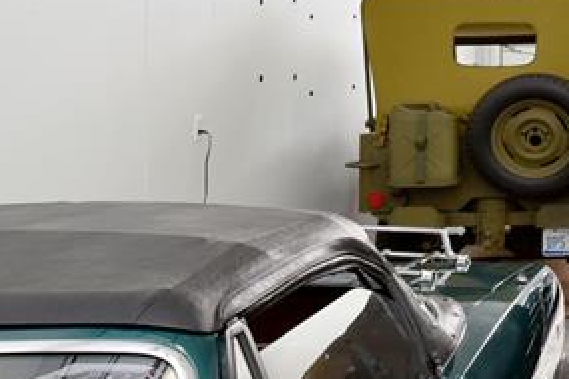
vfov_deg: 21.2
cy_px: -35
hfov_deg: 27.7
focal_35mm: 61
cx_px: 729
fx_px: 964
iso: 640
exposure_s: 1/80
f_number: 11
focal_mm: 17
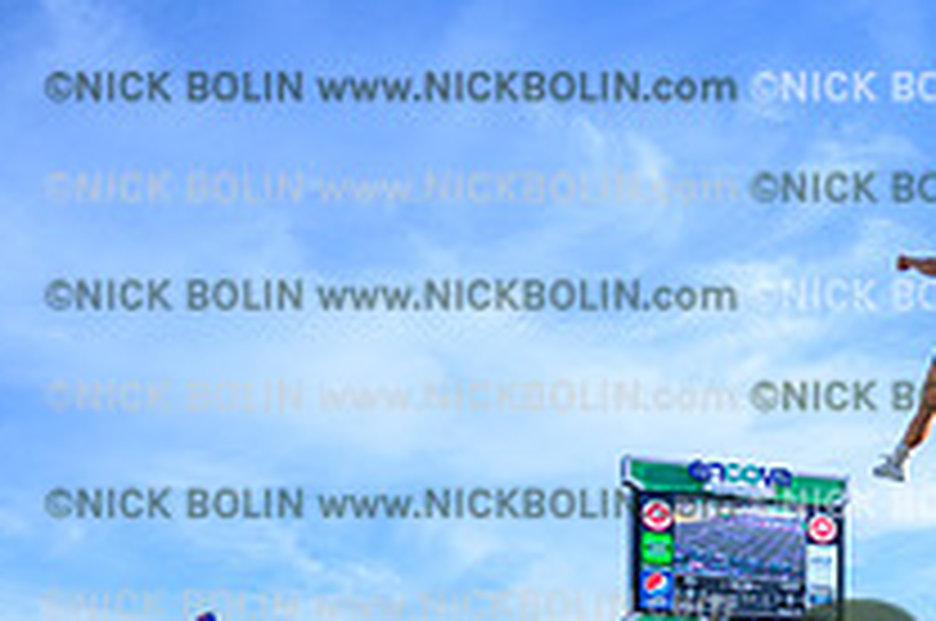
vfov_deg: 18.7
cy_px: 814
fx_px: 1739
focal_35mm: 67
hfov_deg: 27.0
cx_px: 1094
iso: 125
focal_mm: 24
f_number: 4
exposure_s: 1/640
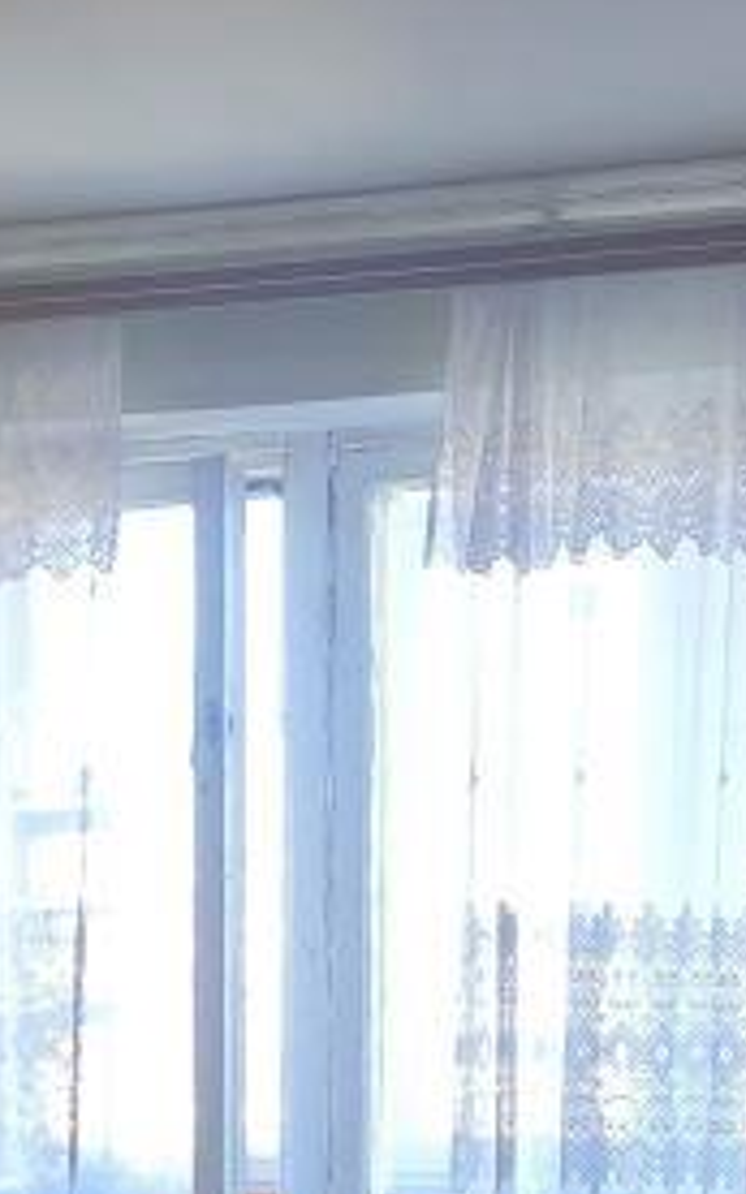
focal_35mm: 90
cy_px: 1328
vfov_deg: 21.8
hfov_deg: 14.4
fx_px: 2929
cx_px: 86
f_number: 1.65
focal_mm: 6.14
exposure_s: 1/100
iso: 500
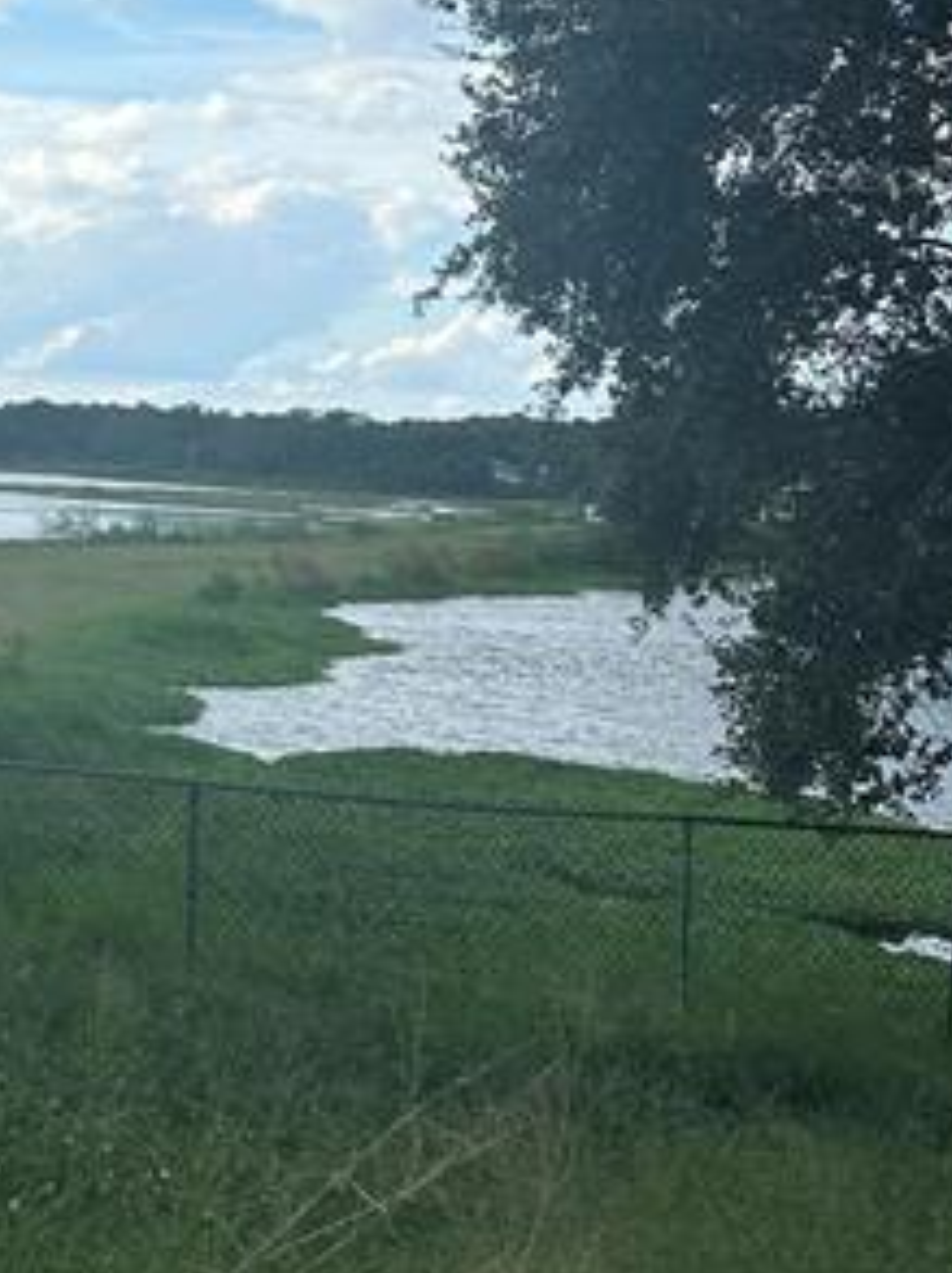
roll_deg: -3.9
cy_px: 174
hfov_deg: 21.3
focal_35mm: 63
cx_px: -235
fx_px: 2315
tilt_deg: +6.4
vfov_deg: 29.7
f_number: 1.78
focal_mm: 6.86
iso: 80
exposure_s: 1/2660
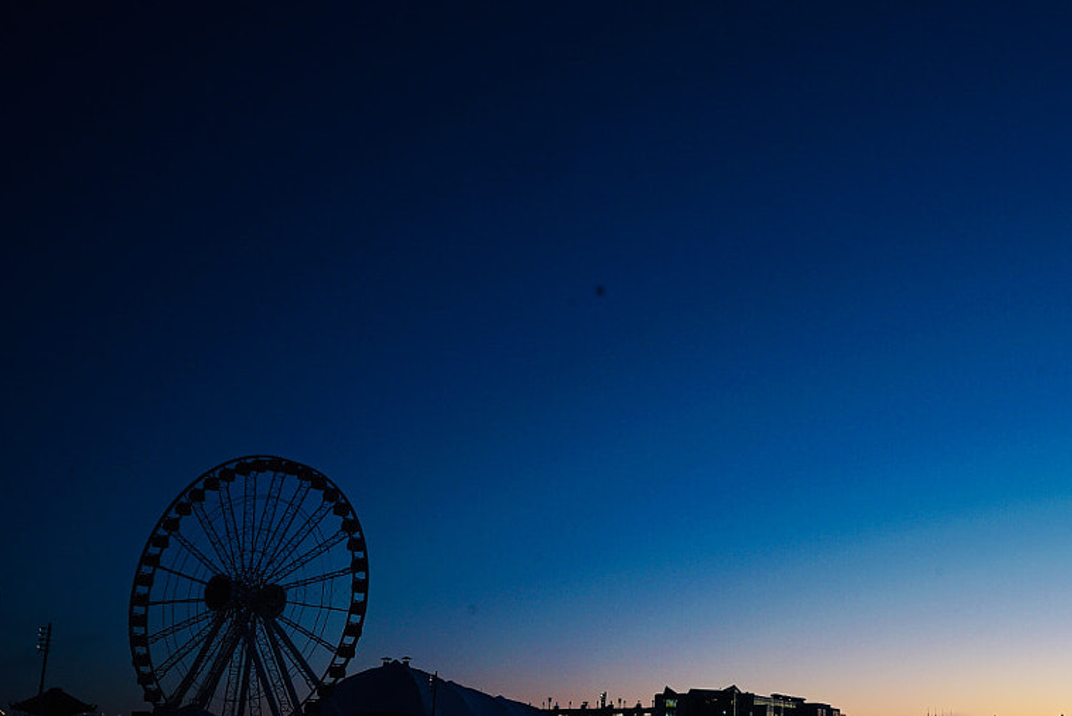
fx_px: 1132
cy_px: 577
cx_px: 1010
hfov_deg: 44.9
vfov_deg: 34.0
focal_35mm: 38
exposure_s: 2.5
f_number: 18
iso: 100
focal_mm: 18
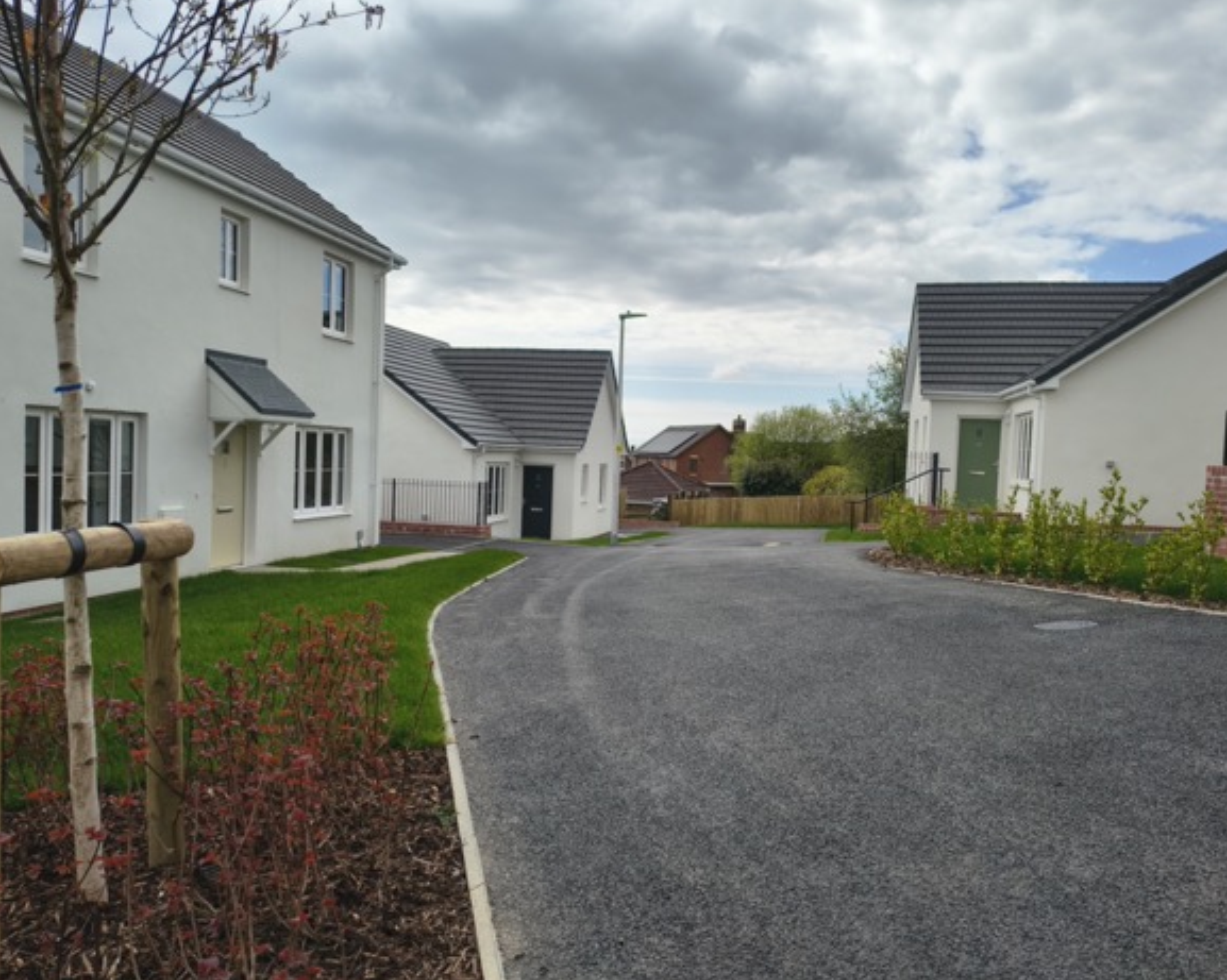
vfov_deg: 54.9
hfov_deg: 66.0
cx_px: 627
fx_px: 944
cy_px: 491
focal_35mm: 26
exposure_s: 1/2240
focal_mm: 5.56
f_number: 1.8
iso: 100
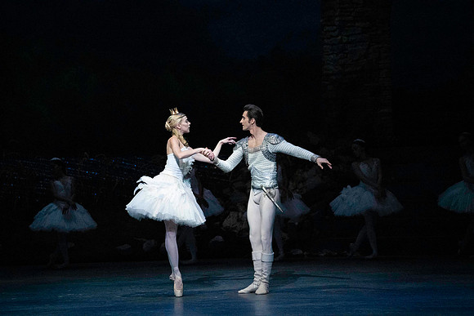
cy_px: 158
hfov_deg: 10.3
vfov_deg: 6.9
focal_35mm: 200
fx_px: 2634
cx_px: 237
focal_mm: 200
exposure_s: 1/400
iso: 25600
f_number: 5
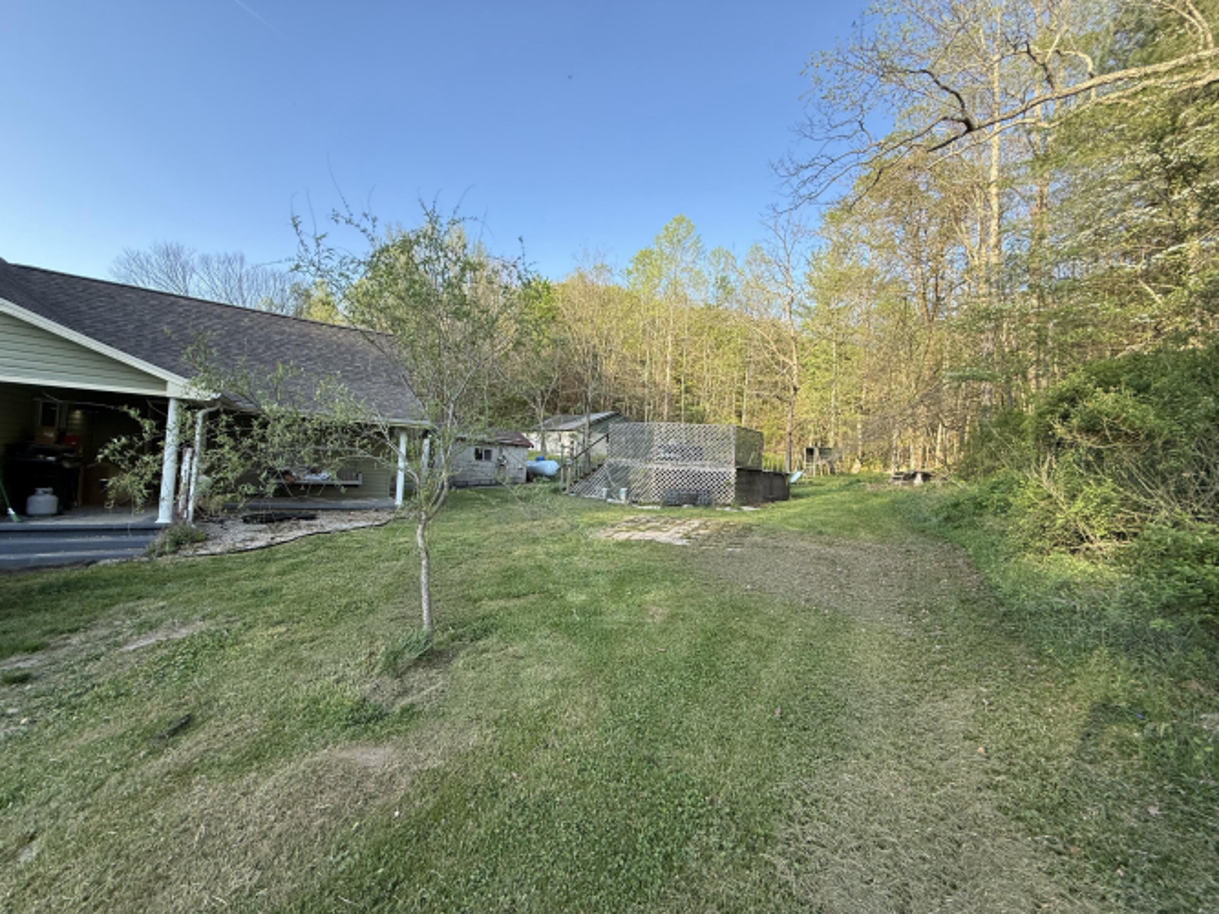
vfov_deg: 85.7
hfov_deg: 102.1
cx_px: 610
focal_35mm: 14
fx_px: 493
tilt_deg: -2.2
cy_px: 457
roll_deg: -4.3
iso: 50
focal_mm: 2.22
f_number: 2.2
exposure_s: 1/335
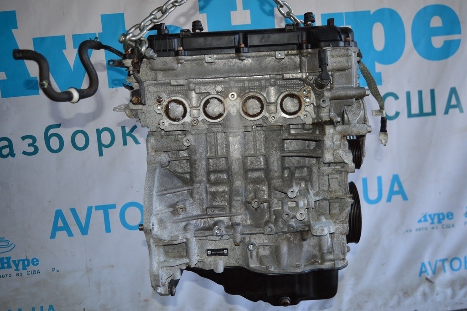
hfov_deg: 57.3
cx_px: 234
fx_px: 428
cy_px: 156
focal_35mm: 33
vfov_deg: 39.9
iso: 400
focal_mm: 22
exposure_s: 1/60
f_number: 4
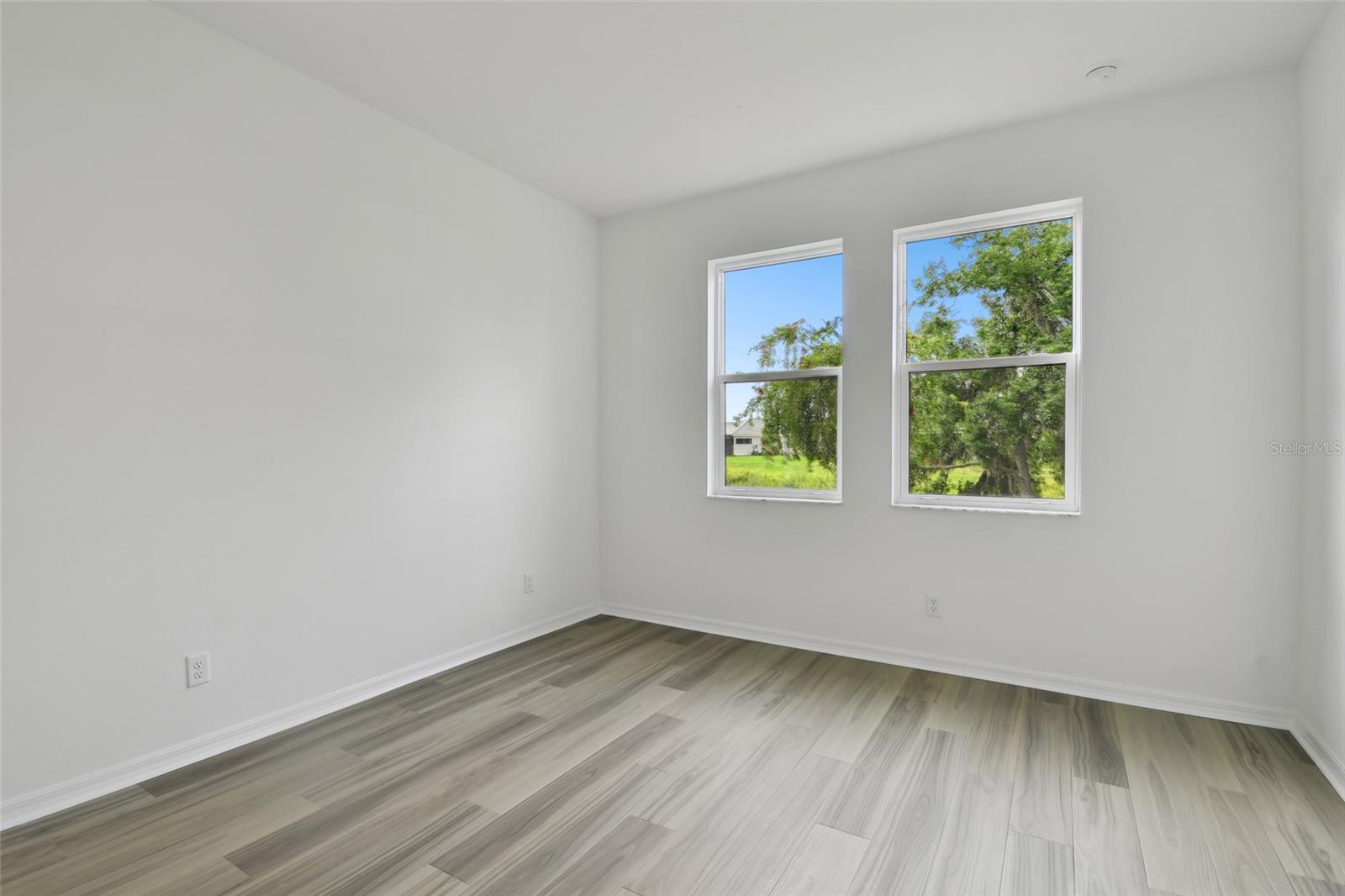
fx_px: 560
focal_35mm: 15
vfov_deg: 77.3
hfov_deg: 100.4
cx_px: 672
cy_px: 448
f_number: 7.1
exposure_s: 1/160
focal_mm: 10
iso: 100
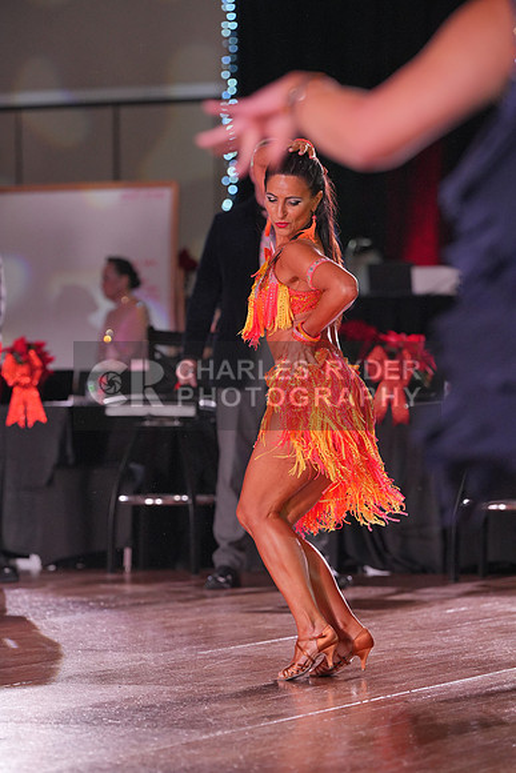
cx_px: 258
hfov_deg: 8.2
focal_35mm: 167
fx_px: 3588
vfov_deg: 12.3
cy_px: 386
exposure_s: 1/500
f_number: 4
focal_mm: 167
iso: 2000
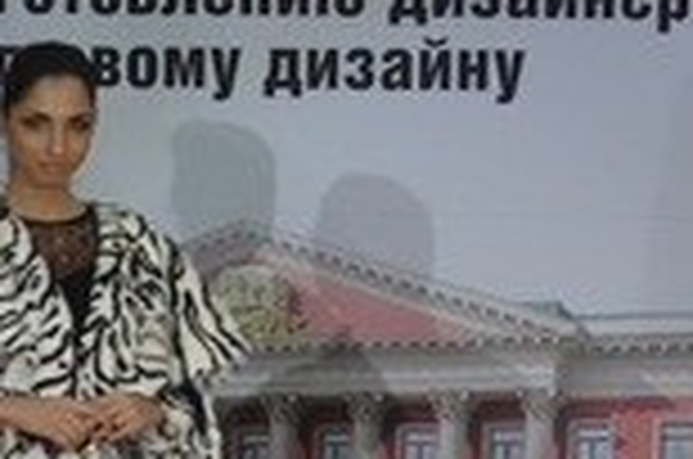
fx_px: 8356
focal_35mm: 435
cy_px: 484
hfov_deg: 4.7
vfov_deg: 3.1
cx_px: -387
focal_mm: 86
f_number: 4
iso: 400
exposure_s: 1/160
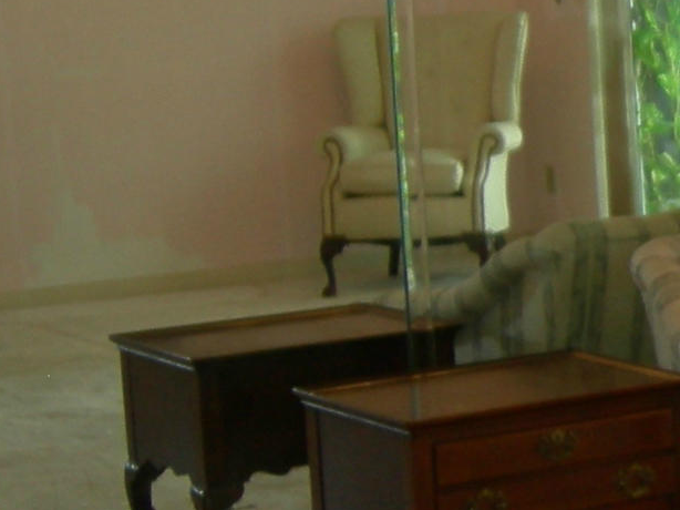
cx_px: 1212
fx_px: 2985
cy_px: 202
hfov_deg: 12.0
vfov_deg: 9.8
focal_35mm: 152
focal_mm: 7.5
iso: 64
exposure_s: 1/30
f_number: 2.7
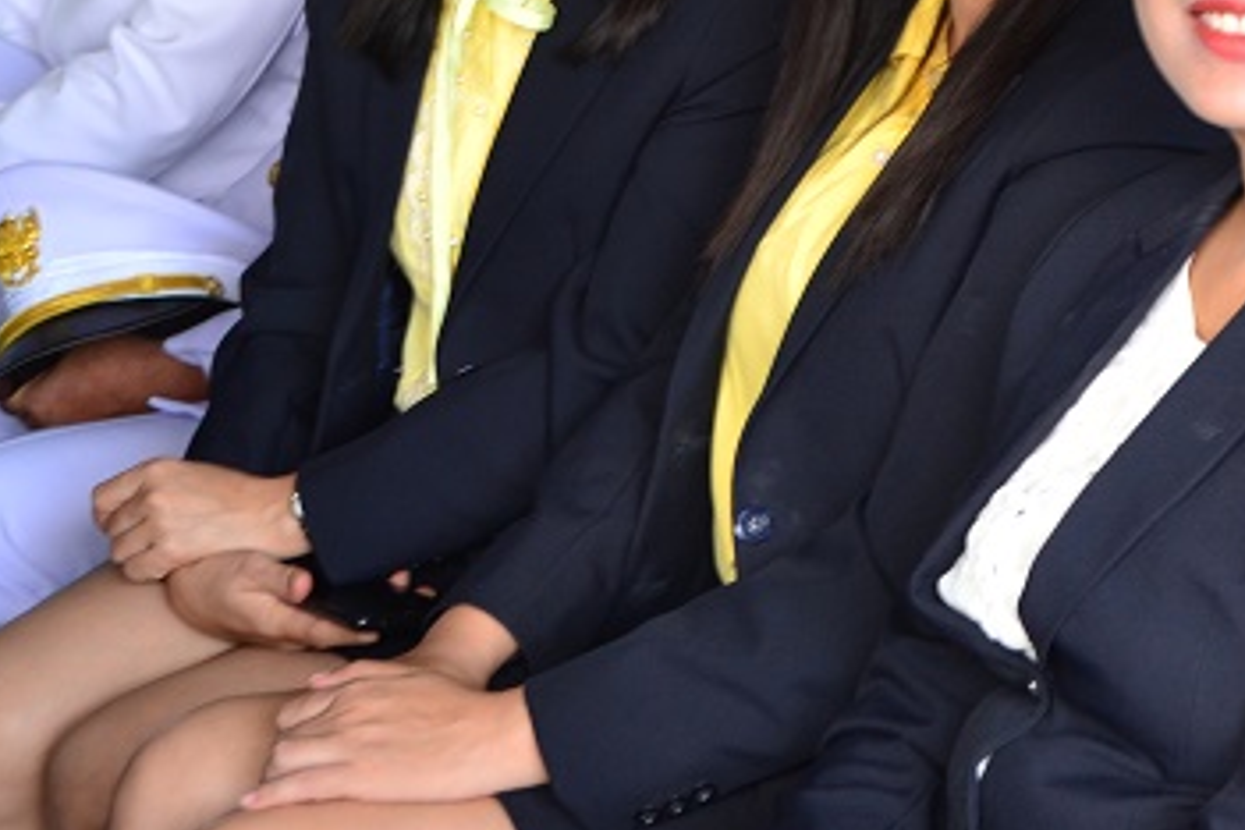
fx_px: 4253
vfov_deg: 11.1
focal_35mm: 123
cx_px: 940
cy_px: 83
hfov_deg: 16.6
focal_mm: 36
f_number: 5
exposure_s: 1/20
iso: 400
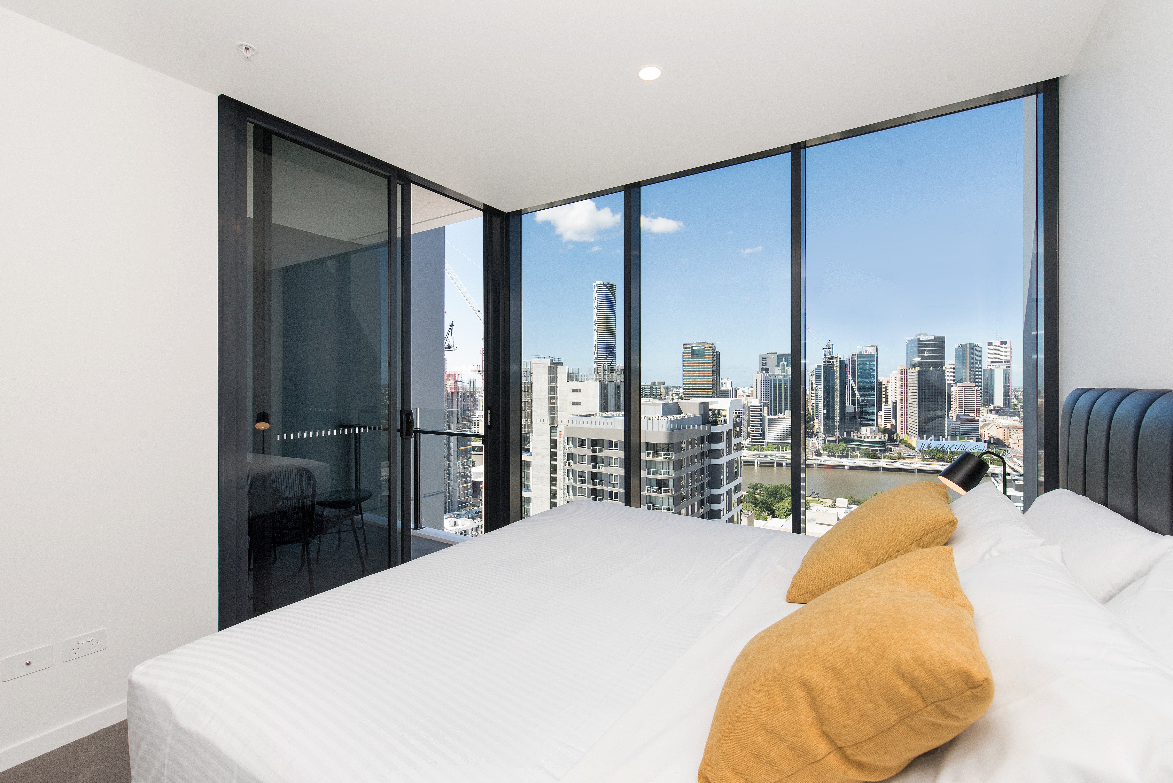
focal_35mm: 15
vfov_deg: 77.4
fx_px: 489
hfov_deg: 100.4
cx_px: 586
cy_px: 392
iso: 500
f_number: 11
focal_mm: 15
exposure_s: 1/200
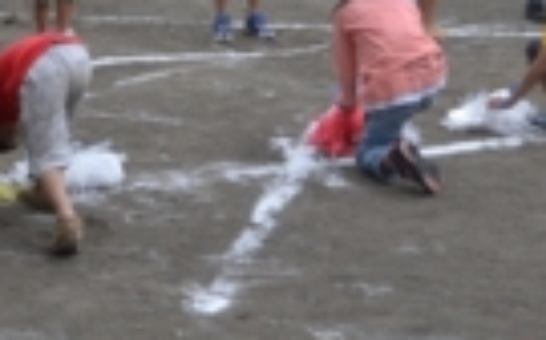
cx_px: 81
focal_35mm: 136
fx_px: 2021
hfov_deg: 15.3
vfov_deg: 9.4
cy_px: -152
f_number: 5.6
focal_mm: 30
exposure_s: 1/125
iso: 250
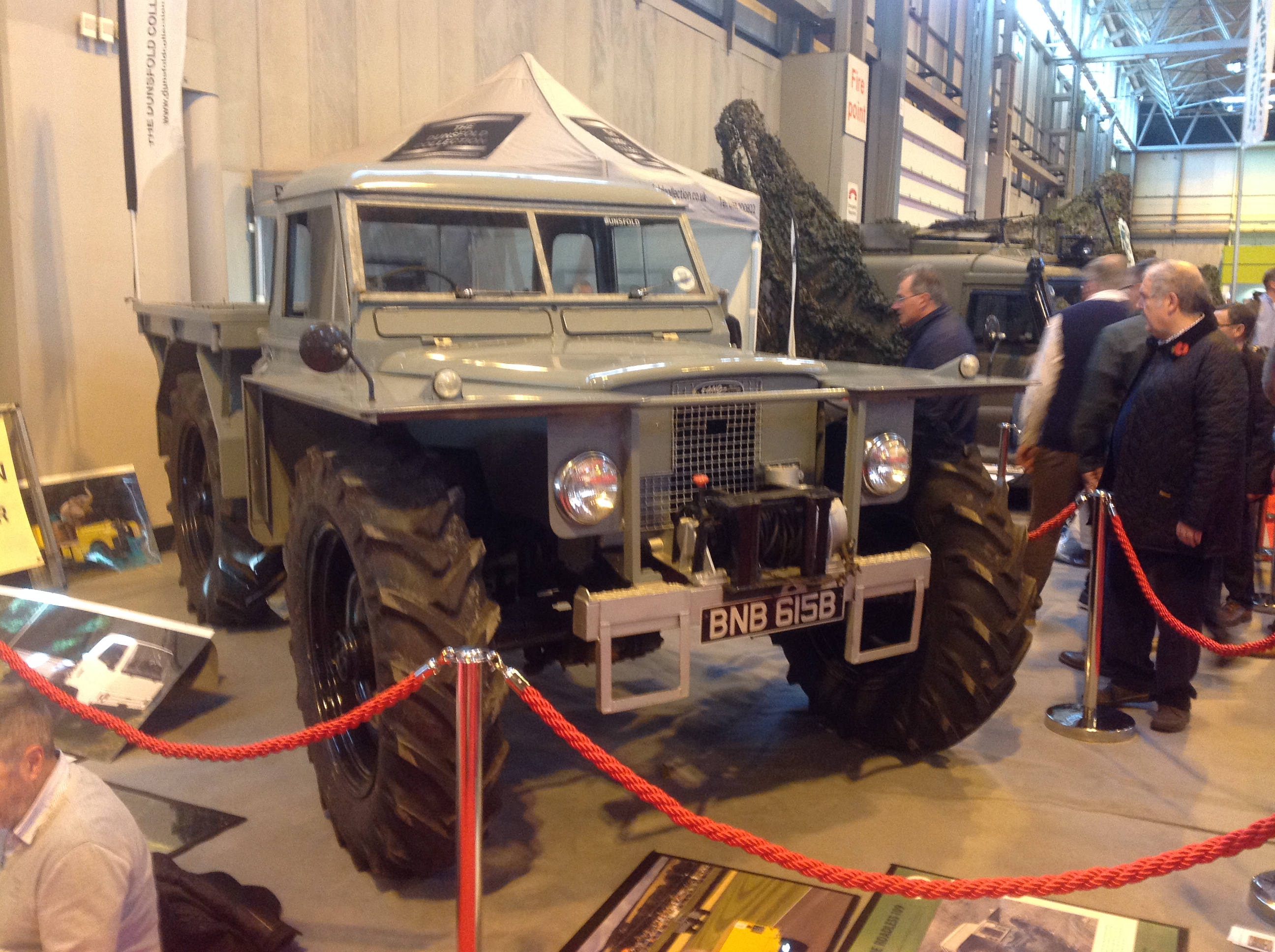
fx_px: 1287
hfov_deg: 52.7
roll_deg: -2.3
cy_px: 476
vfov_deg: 40.6
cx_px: 638
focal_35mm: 35
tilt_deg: -5.6
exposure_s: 1/15
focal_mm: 4.28
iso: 200
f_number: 2.4
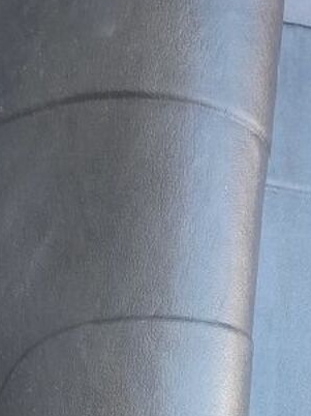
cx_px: 122
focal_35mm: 83
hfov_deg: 17.7
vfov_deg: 20.6
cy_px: 598
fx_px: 995
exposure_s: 1/60
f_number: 2
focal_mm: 4.6
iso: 160
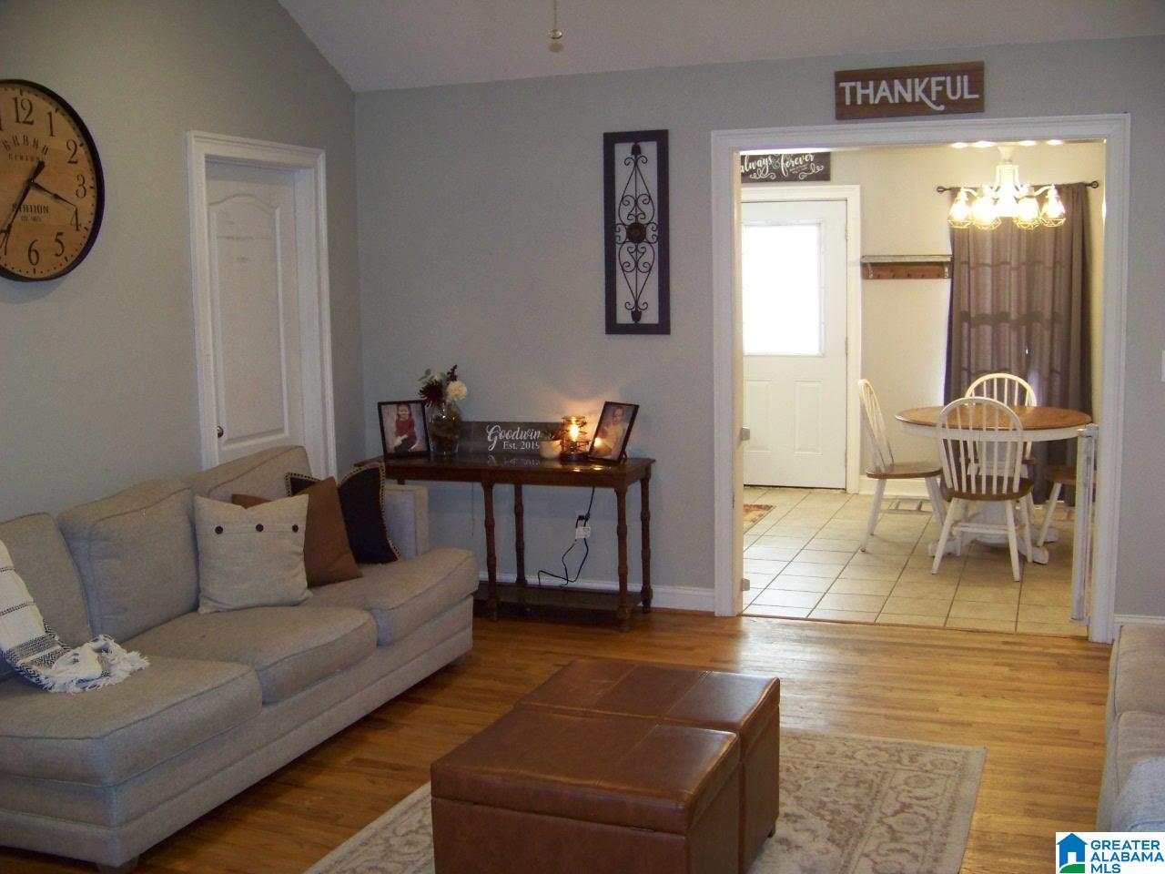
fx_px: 1212
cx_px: 582
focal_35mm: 36
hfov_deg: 51.4
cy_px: 437
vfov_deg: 39.7
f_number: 2.8
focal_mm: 5.85
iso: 200
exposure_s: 1/30
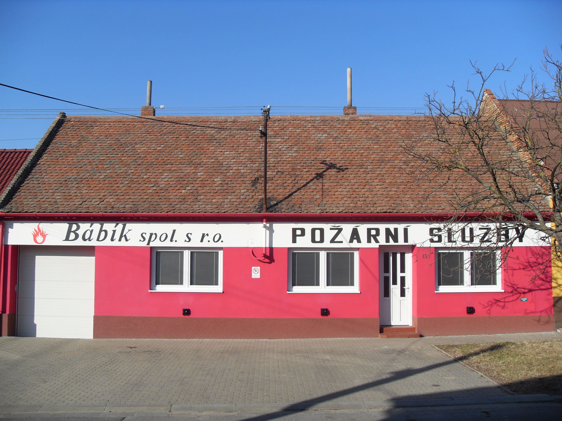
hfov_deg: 52.6
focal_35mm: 35
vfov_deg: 40.7
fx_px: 568
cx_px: 281
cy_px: 210
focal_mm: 6.3
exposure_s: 1/250
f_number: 7
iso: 80
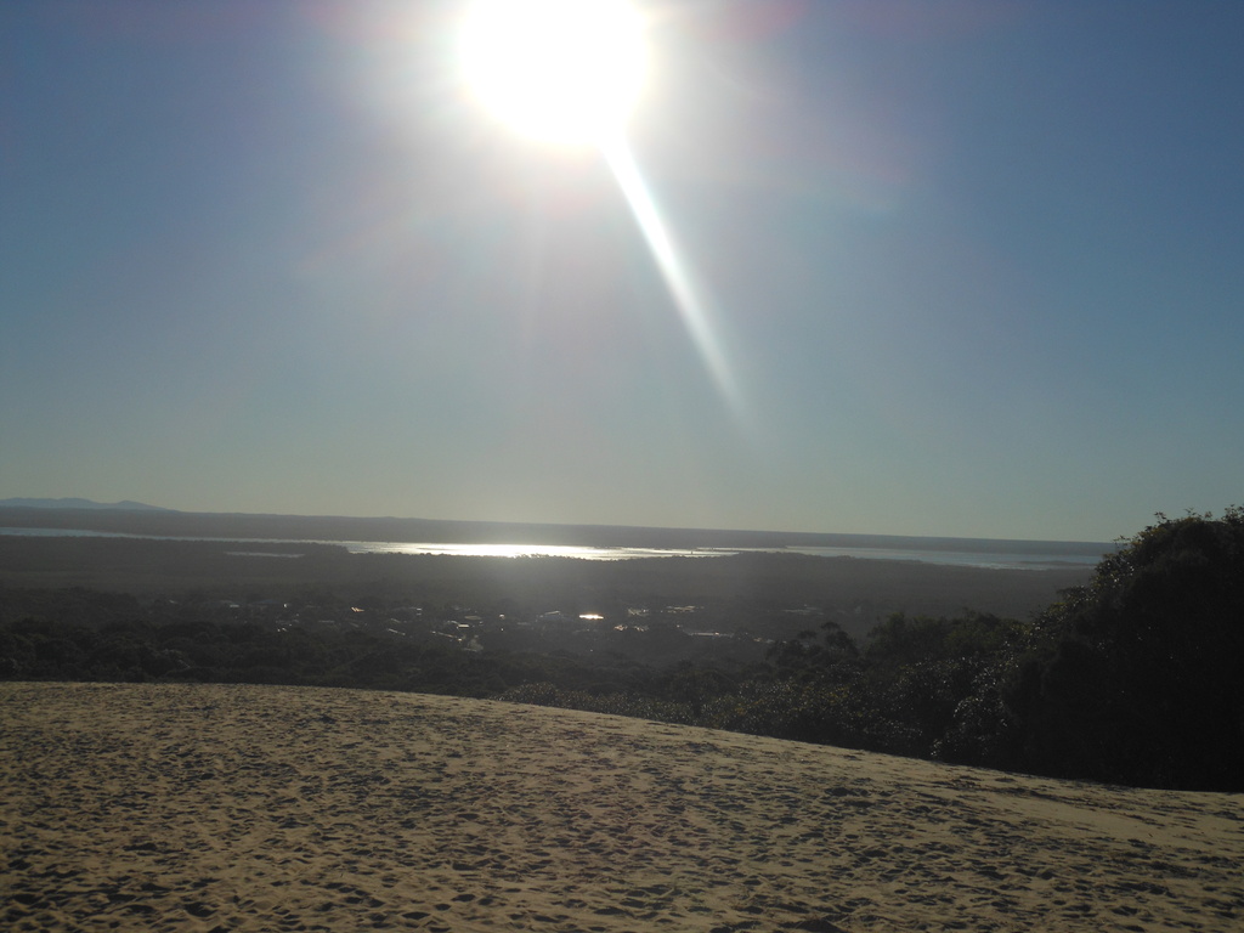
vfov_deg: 29.1
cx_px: 622
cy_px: 466
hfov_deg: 38.2
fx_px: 1797
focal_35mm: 50
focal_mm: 8.9
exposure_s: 1/500
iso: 80
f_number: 12.5
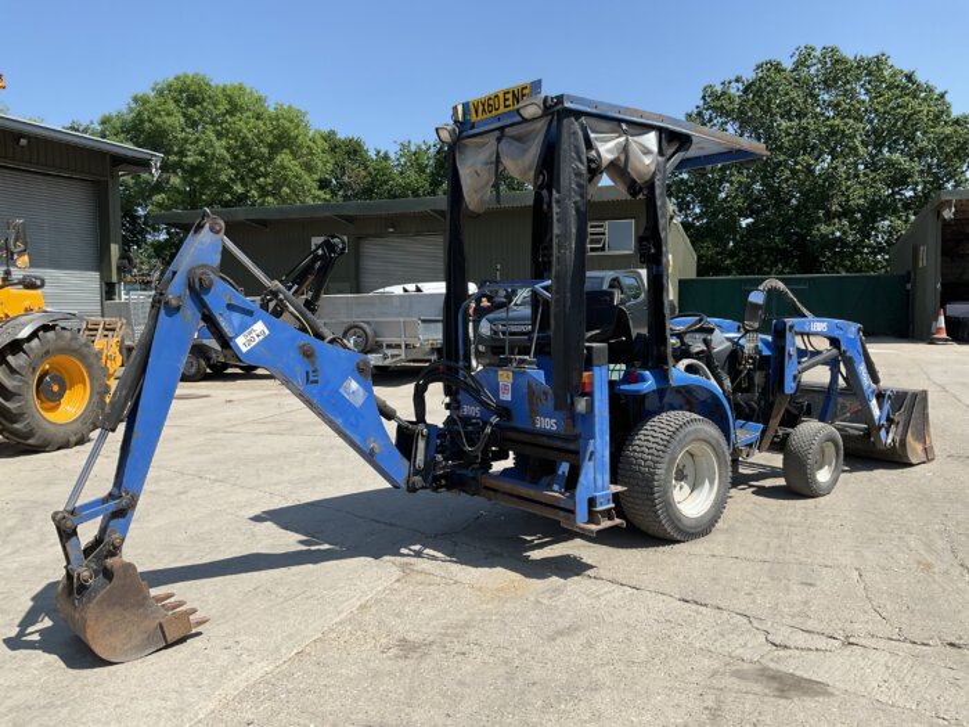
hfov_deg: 61.7
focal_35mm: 29
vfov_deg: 48.2
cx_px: 484
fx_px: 812
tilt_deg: -4.1
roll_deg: -0.3
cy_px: 364
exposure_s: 1/1577
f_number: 1.8
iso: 16
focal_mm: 3
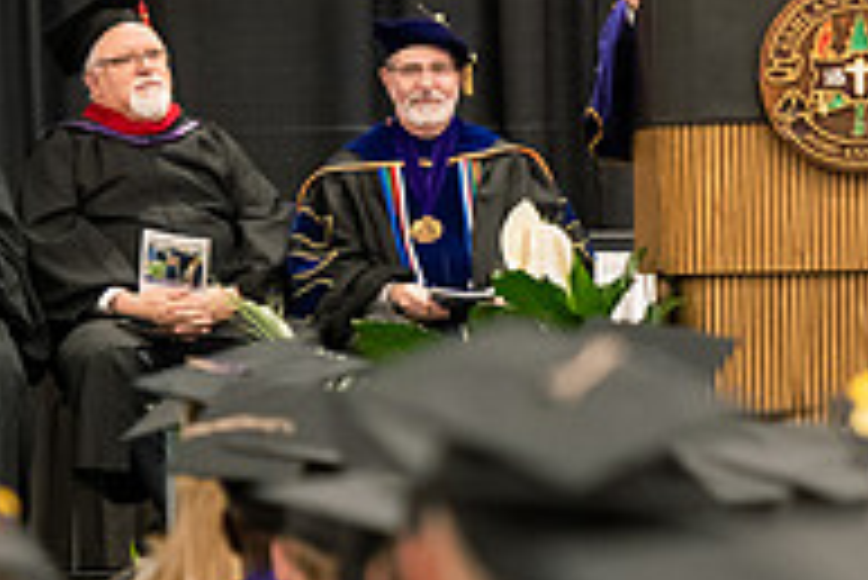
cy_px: 398
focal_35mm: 391
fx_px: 9434
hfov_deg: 5.3
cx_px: 760
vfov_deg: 3.5
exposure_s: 1/200
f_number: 3.2
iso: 4000
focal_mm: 130
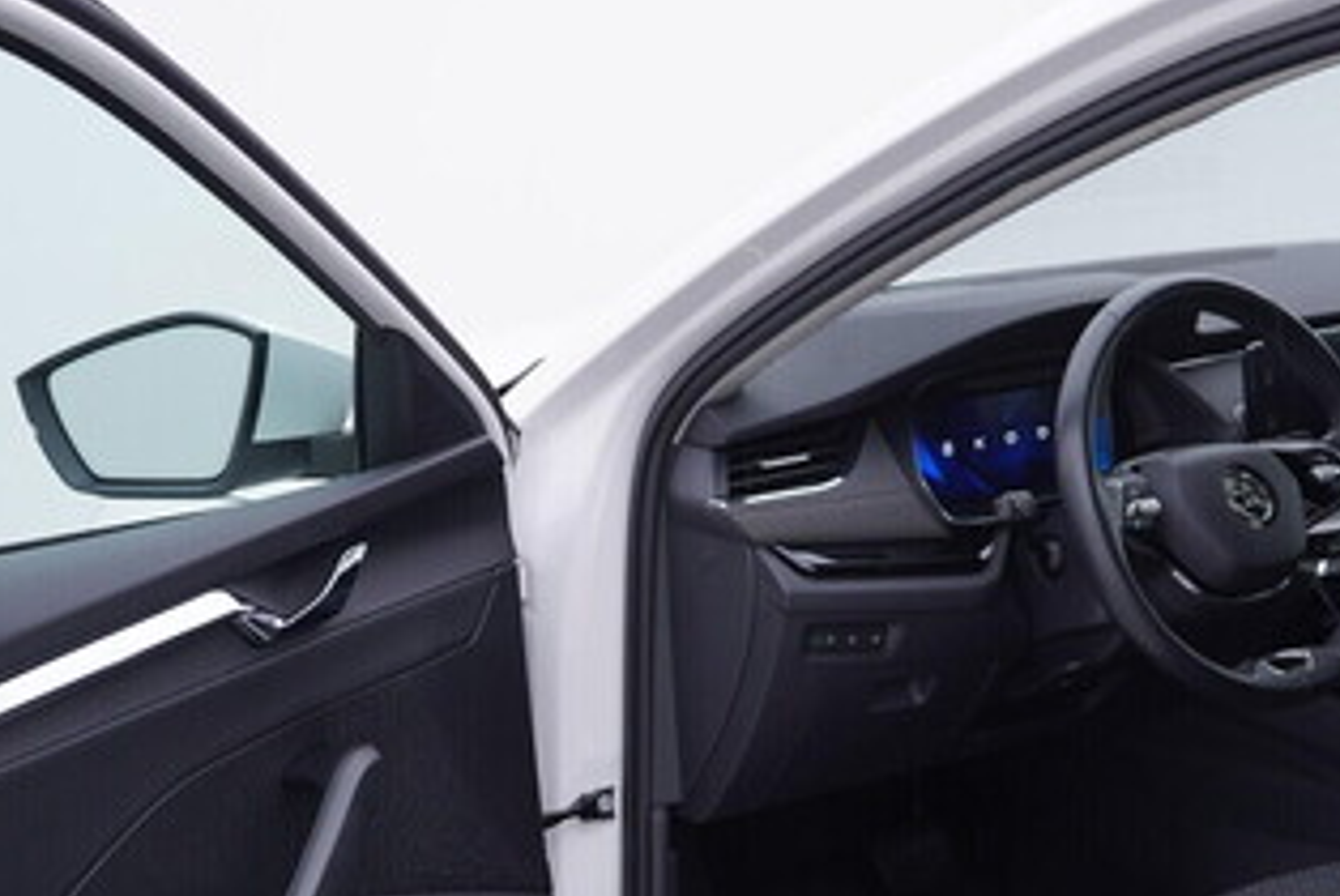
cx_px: 738
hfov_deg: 31.8
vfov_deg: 21.3
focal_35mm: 63
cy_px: 723
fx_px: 2347
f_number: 3.5
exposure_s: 1/60
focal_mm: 24
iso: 125
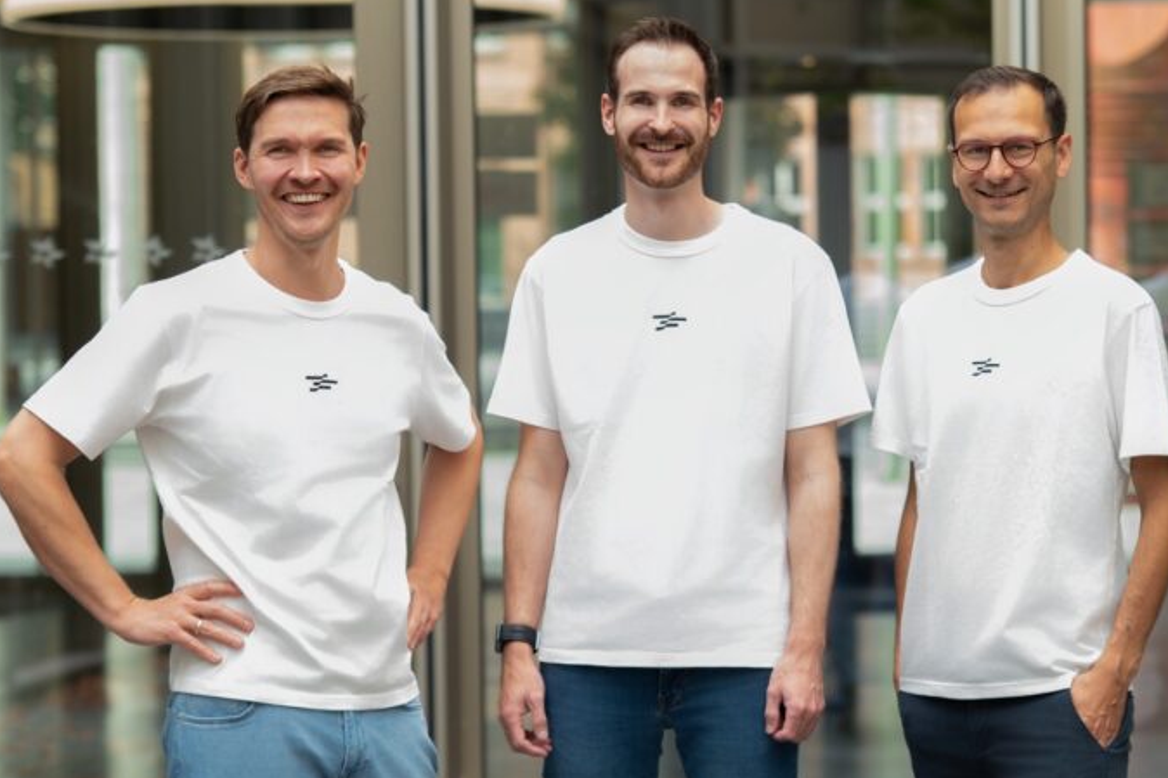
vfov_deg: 14.4
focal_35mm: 95
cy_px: 385
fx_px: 3081
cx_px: 594
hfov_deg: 21.5
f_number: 3.5
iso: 50
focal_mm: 92
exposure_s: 1/60
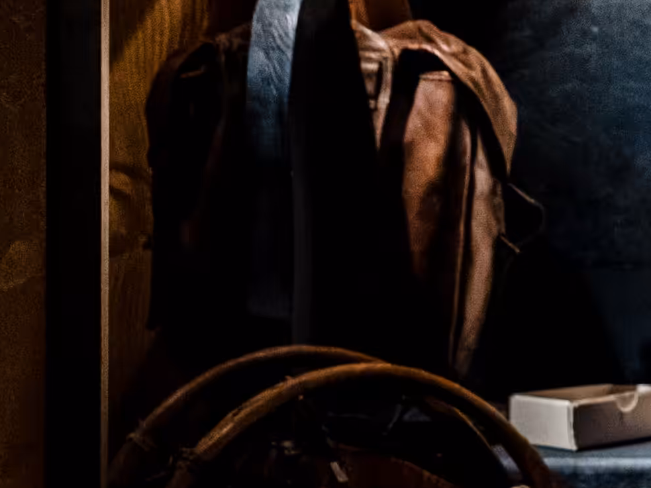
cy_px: -771
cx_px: 1312
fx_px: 3874
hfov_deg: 9.0
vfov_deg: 6.7
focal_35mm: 206
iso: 1600
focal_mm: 35
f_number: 2.8
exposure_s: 1/125
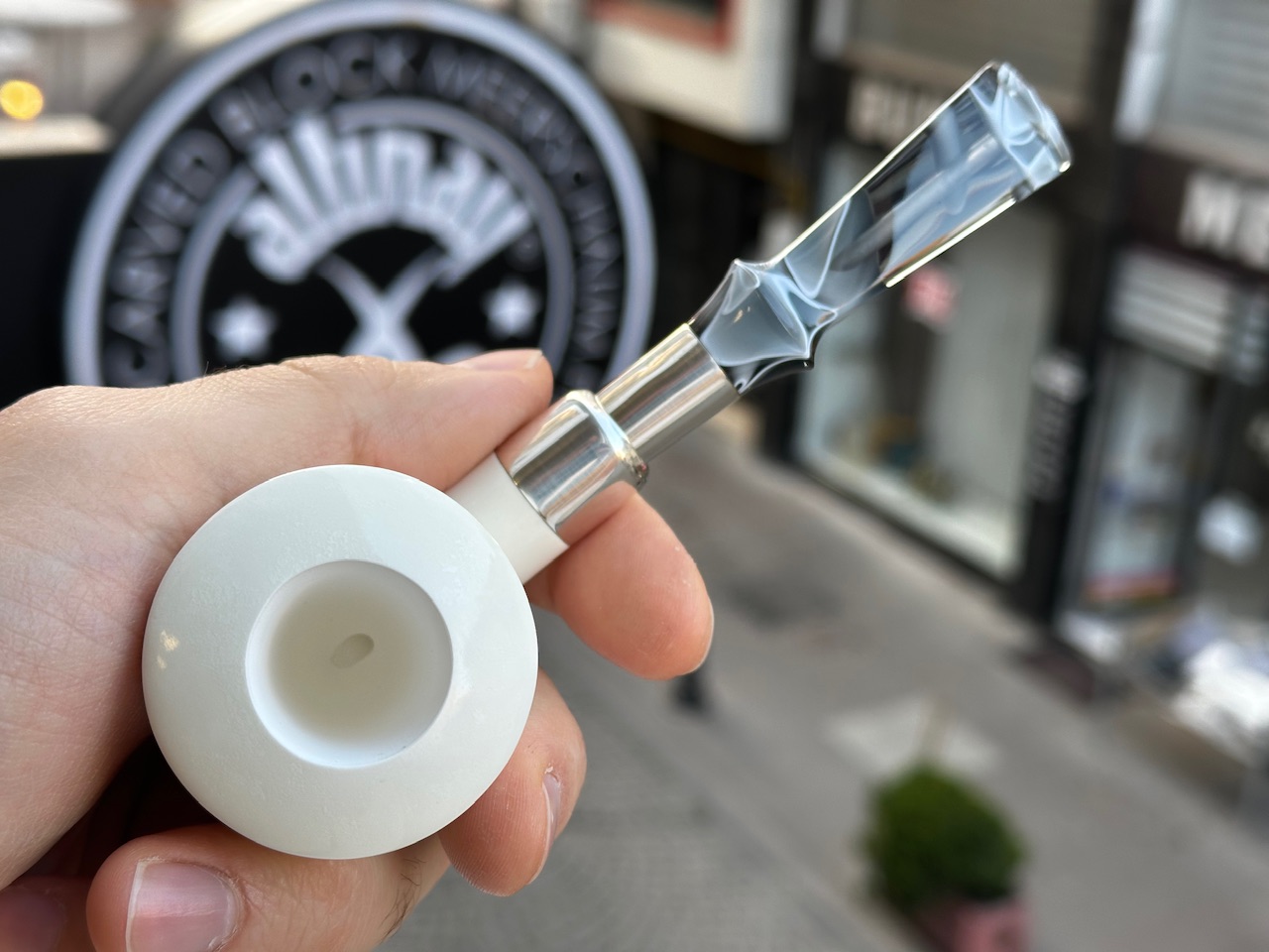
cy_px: 476
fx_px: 1760
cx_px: 634
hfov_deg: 39.7
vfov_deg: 30.3
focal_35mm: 48
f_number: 1.78
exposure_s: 1/133
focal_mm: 6.86
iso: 50
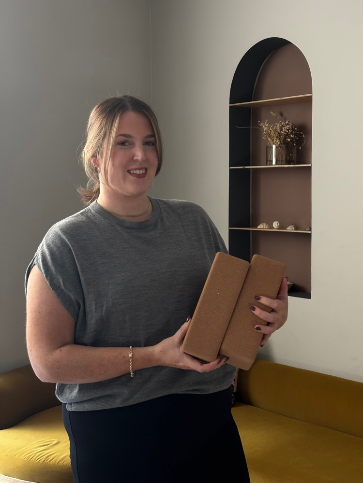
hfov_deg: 28.0
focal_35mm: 52
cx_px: 182
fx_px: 727
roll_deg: -0.7
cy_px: 242
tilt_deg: -4.3
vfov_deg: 36.8
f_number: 1.6
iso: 50
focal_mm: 5.96
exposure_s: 1/60
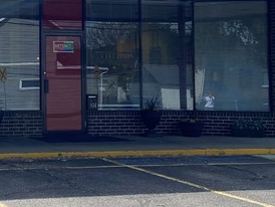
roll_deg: -0.5
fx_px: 771
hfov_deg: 19.5
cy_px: 38
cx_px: -13
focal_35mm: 97
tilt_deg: +6.0
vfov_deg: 15.2
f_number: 1.8
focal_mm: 4.25
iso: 32
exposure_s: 1/3125
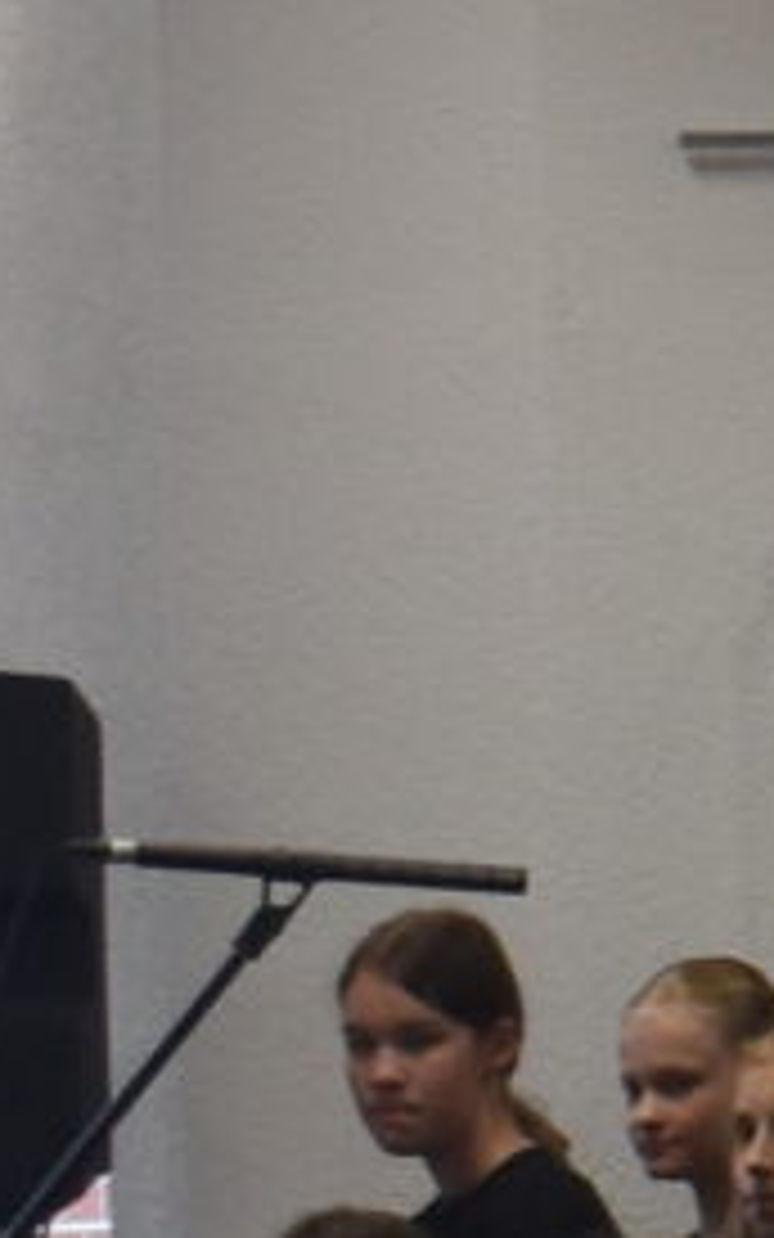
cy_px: 349
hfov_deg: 3.7
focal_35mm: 342
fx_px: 11537
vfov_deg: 6.1
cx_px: 2853
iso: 400
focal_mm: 24
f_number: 4.5
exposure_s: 1/80
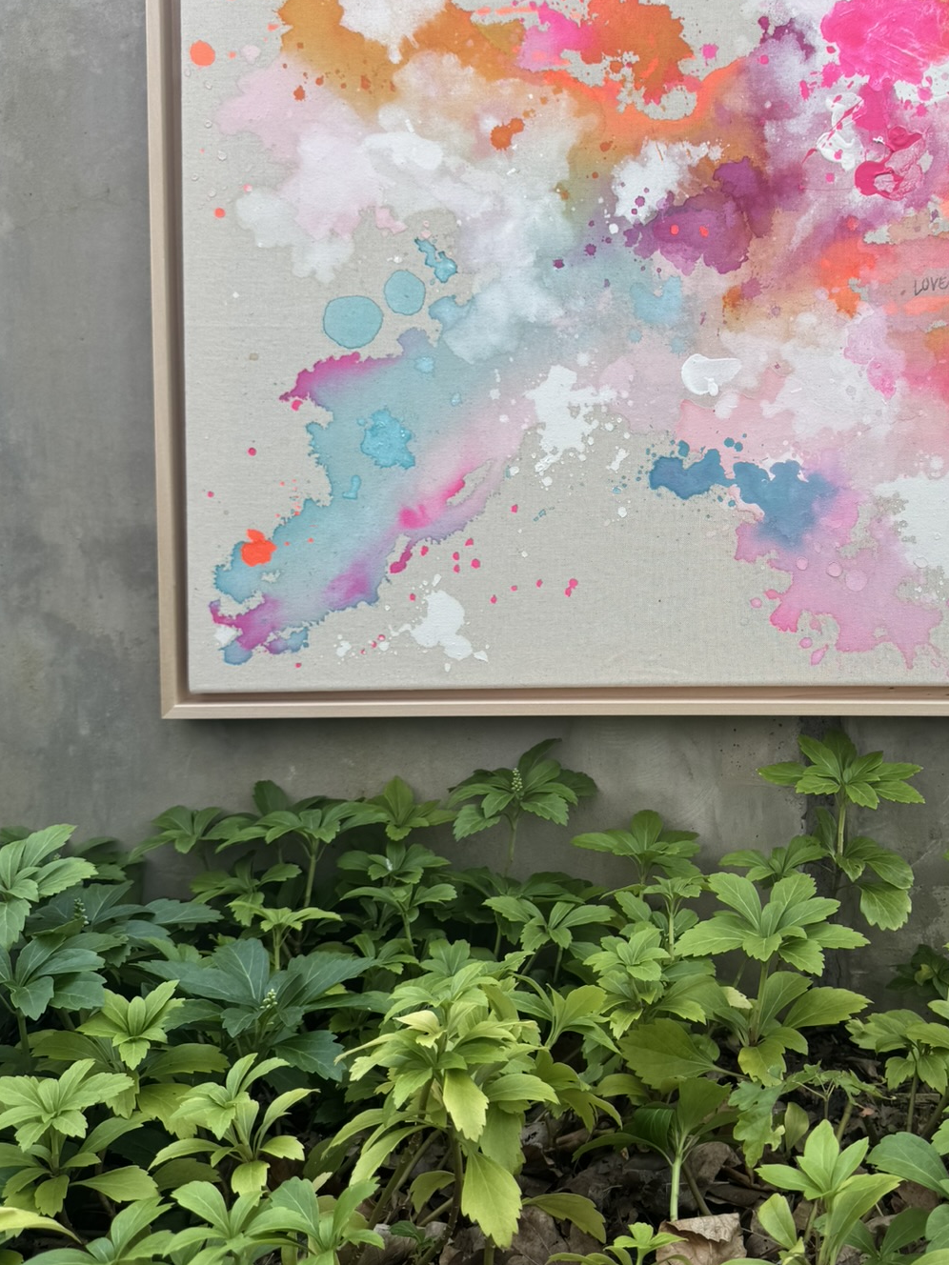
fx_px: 1352
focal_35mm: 37
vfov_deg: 50.0
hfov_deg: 37.8
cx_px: 699
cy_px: 536
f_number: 1.78
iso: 80
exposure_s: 1/477
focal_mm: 6.76
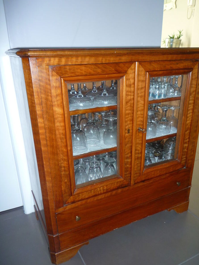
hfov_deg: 49.7
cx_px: 105
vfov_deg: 63.4
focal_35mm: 28
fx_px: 215
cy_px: 142
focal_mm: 4.4
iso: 100
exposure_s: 1/30
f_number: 2.8
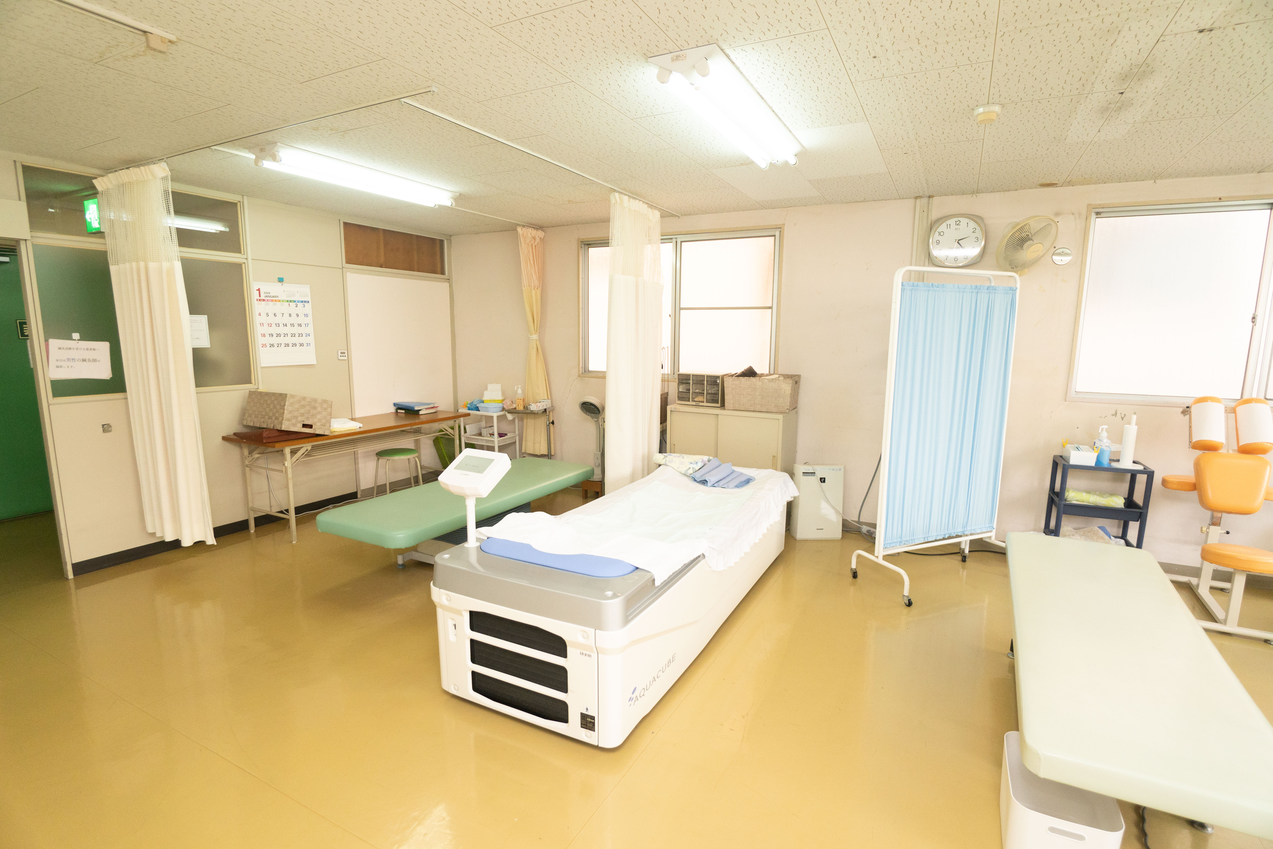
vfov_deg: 72.1
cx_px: 636
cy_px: 424
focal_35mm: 16
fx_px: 583
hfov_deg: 95.0
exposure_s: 1/250
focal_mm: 11
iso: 1000
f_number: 2.8
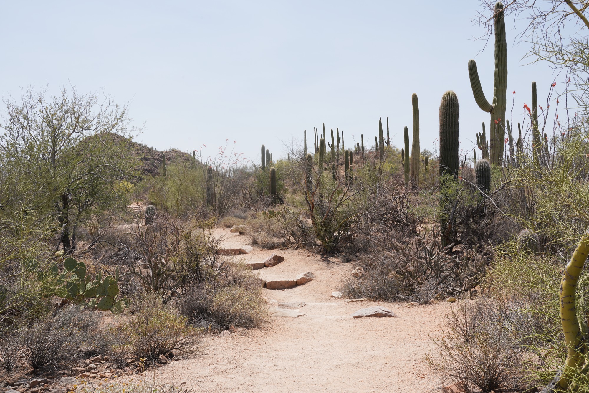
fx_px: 687
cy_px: 196
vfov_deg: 31.9
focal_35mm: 42
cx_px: 294
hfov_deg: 46.4
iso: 100
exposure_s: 1/80
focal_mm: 42
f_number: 18
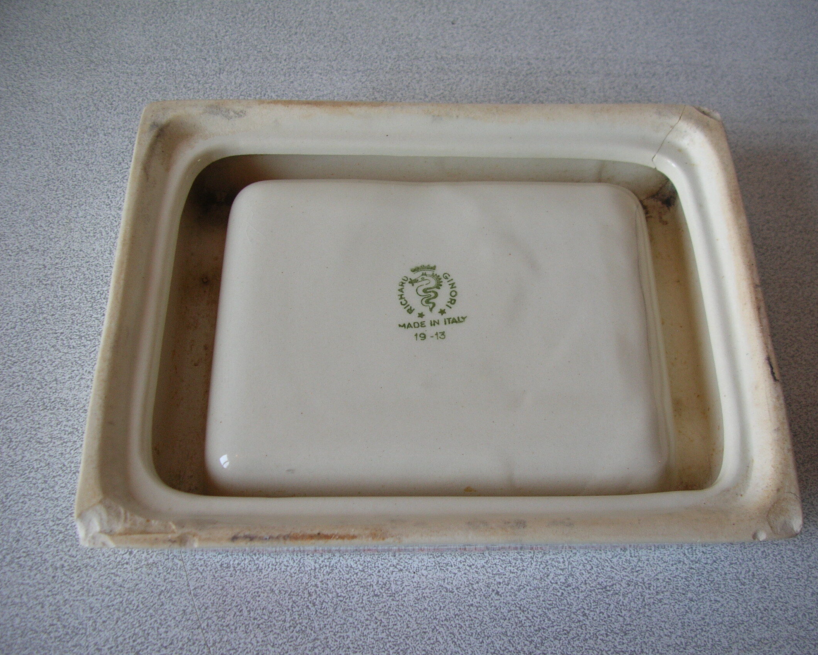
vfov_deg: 40.1
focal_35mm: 37
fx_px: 896
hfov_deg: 49.0
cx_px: 442
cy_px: 326
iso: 50
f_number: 2.8
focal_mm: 5.8
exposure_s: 1/11.2
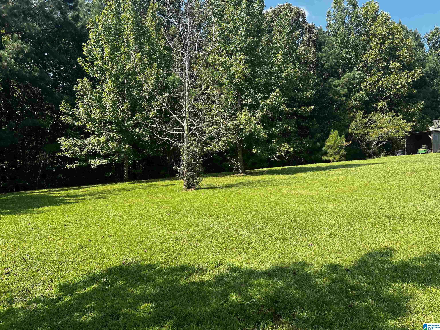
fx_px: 330
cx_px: 220
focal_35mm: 26
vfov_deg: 53.1
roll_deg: -0.5
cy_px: 165
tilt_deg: +0.8
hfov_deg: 67.3
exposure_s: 1/1553
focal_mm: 5.7
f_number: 1.5
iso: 50
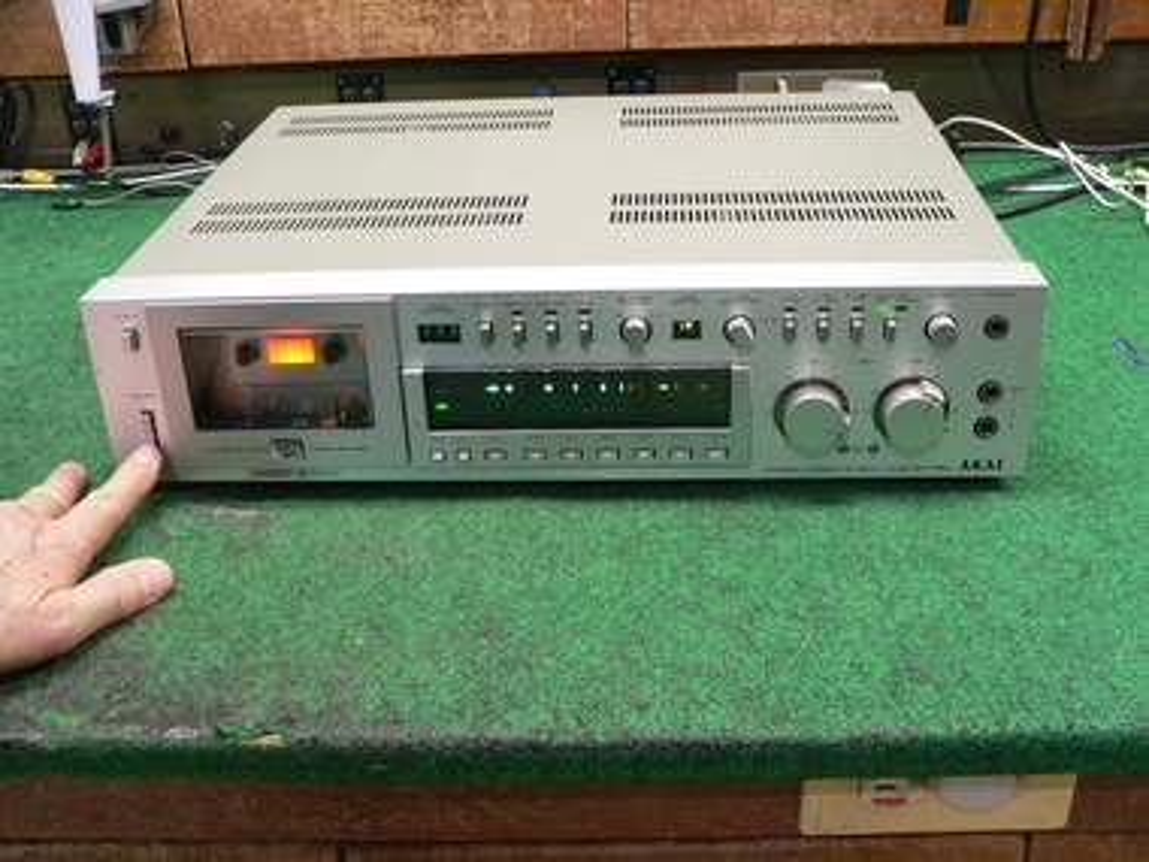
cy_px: 431
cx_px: 574
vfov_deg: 36.0
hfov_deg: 46.8
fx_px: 1328
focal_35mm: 40
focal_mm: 6.7
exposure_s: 1/13
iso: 200
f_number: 2.8
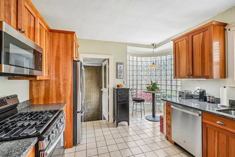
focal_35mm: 16
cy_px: 78
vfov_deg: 73.7
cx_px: 118
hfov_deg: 96.7
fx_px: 104
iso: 400
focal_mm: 16
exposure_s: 1/50
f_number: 8
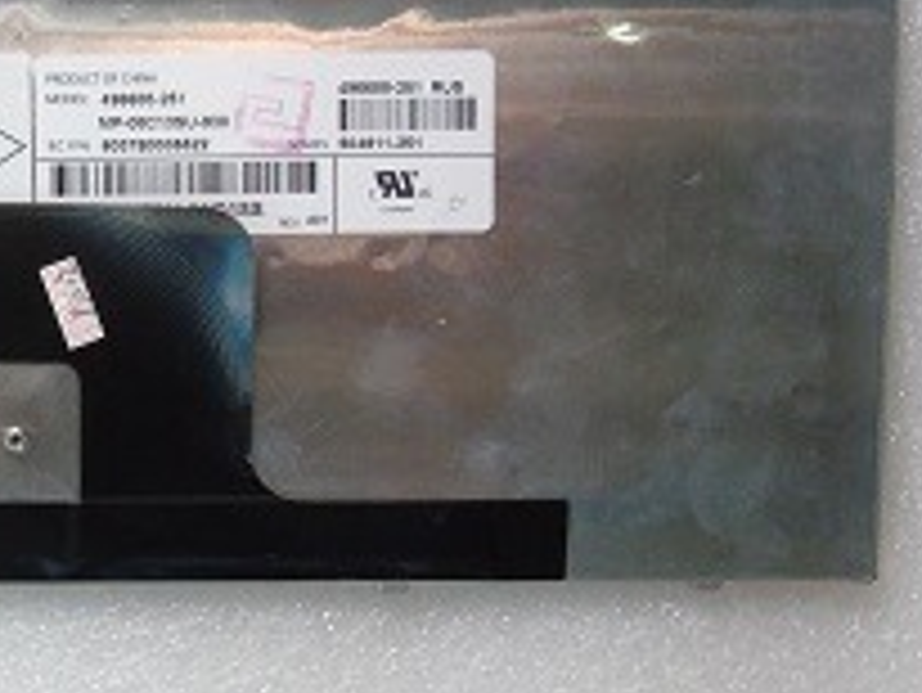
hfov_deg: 24.3
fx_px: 2079
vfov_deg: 18.9
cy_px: 364
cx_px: 85
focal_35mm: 78
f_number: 6.5
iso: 400
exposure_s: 1/40
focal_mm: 7.1
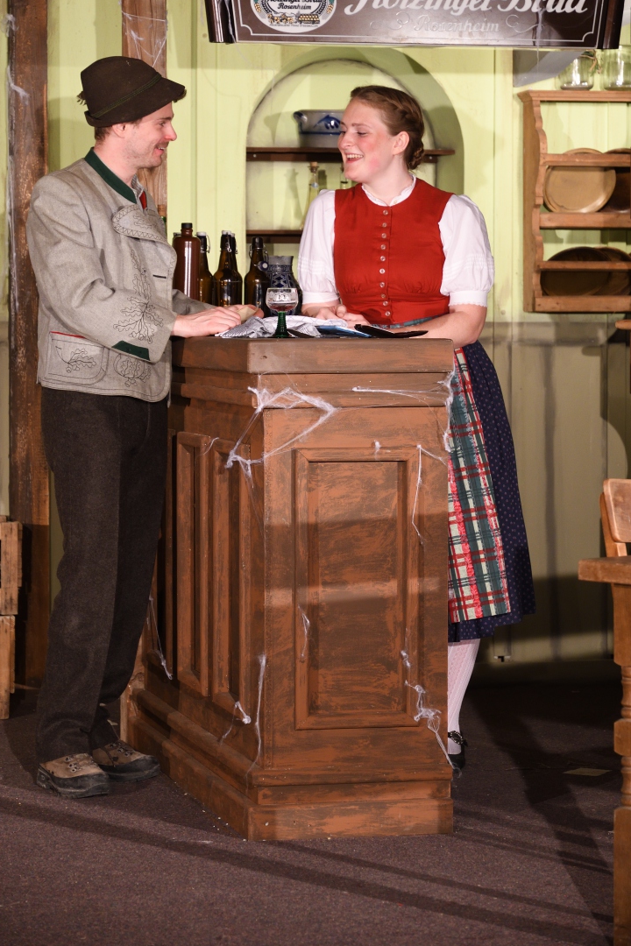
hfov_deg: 12.5
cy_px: 424
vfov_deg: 18.6
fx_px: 2892
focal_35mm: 110
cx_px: 295
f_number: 4
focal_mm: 66
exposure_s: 1/100
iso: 1000
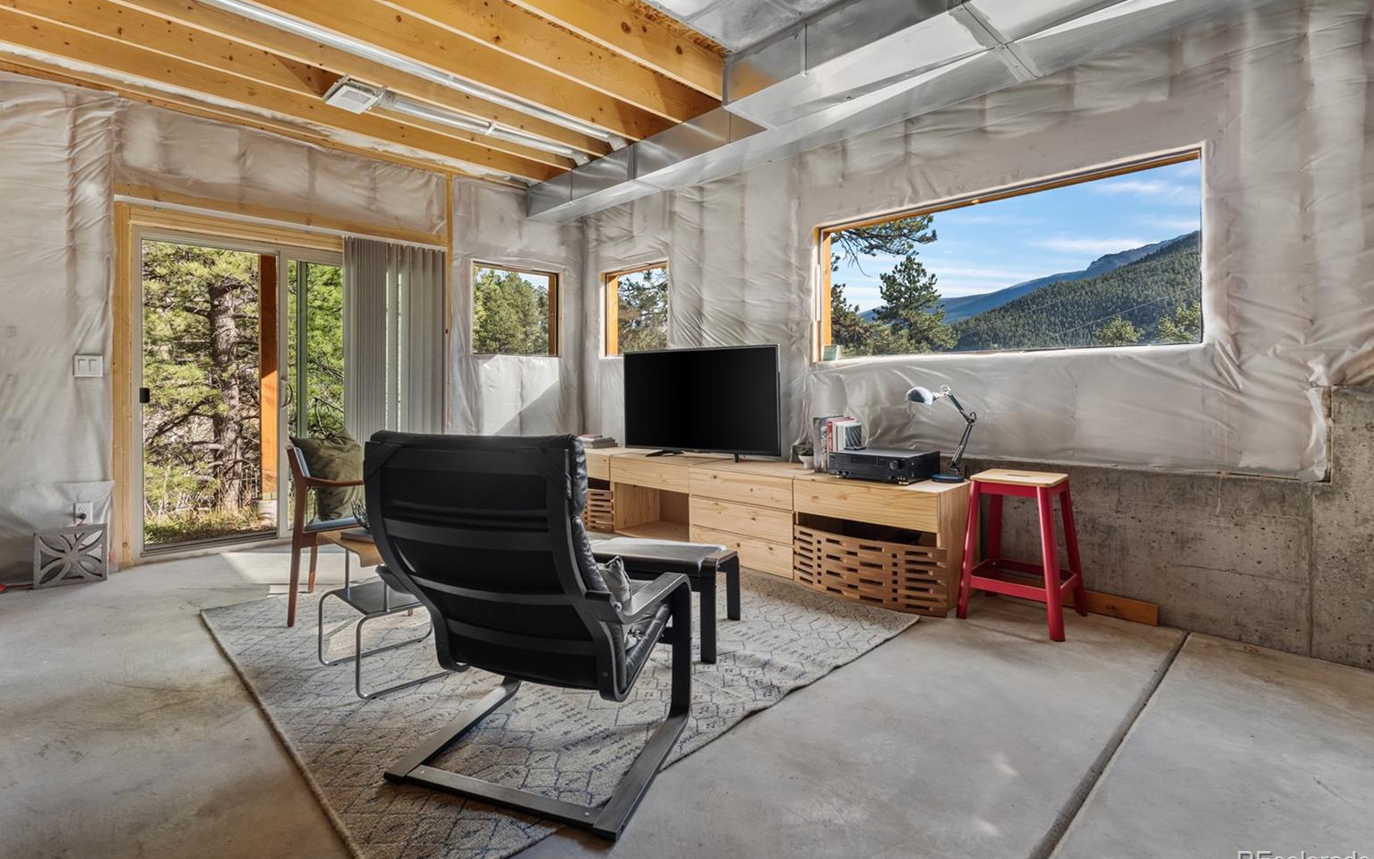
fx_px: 637
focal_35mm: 17
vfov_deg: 67.9
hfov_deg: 94.3
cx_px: 666
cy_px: 402
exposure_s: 1/10
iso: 400
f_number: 8
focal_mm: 16
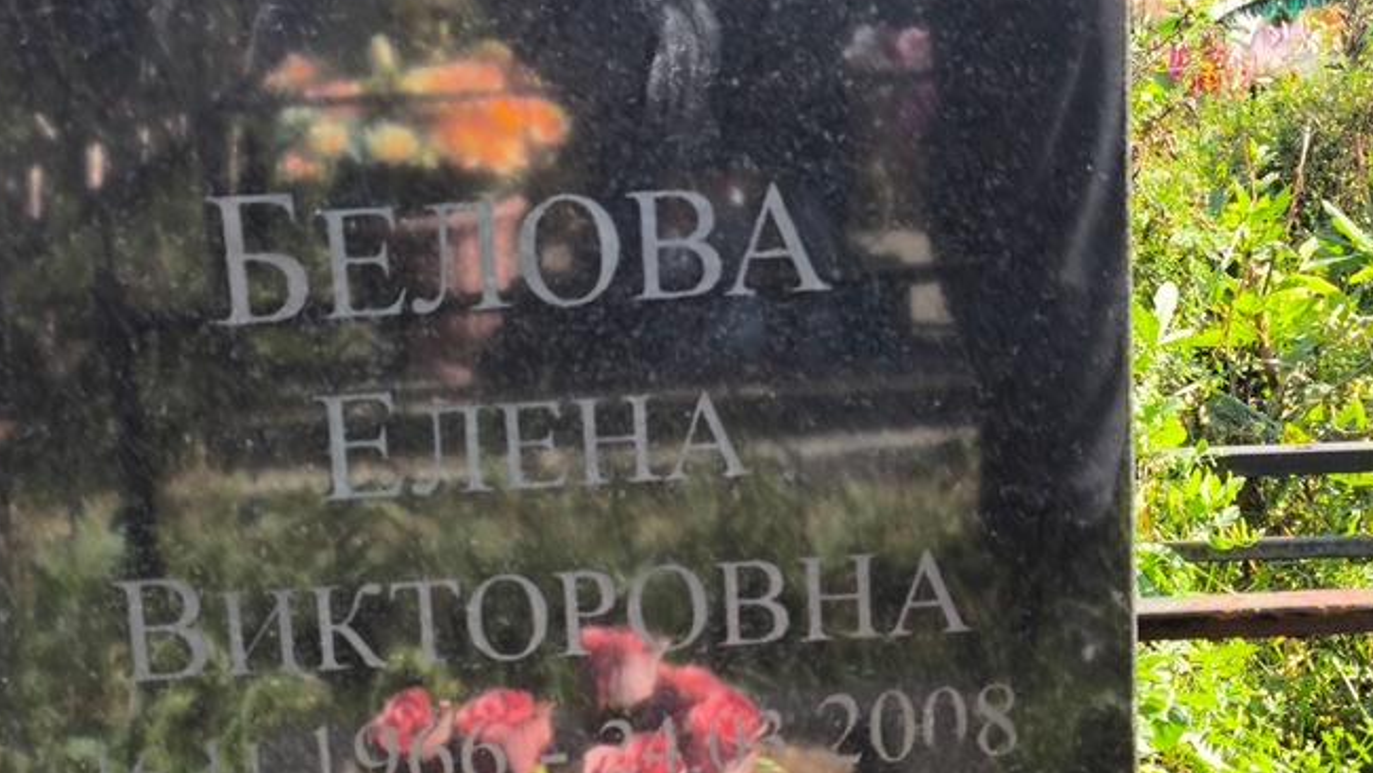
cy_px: 498
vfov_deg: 18.0
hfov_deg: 31.4
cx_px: 675
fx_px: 2440
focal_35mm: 67
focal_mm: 4.71
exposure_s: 1/208
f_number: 1.7
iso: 50
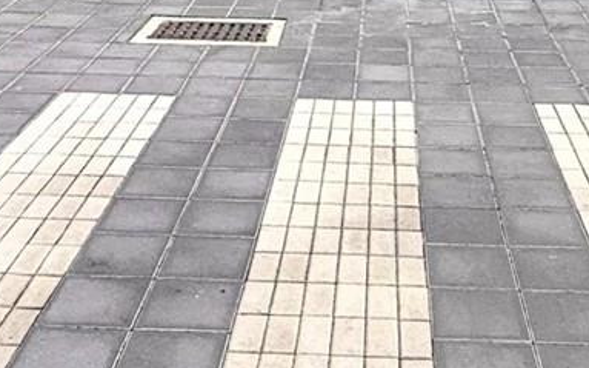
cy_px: -476
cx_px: 372
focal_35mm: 62
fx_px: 995
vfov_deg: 14.7
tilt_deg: +13.5
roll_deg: -0.4
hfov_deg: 32.8
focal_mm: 2.22
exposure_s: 1/1431
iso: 64
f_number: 2.2
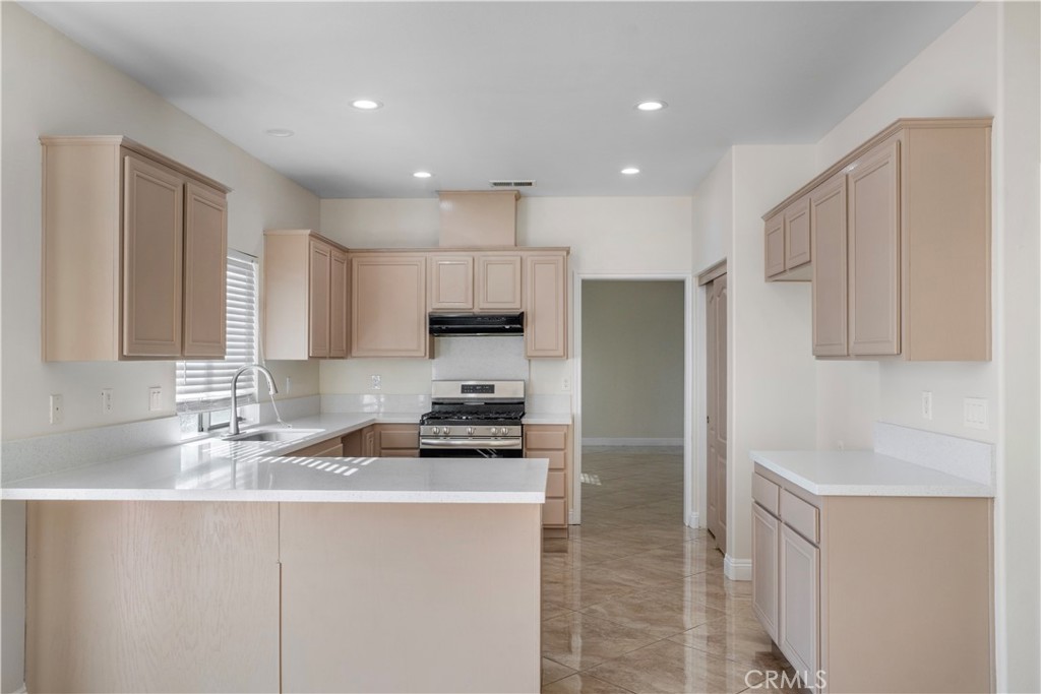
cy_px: 347
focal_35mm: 27
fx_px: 781
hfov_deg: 67.4
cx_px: 520
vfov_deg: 47.9
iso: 200
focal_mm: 18
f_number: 10
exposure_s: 1/10
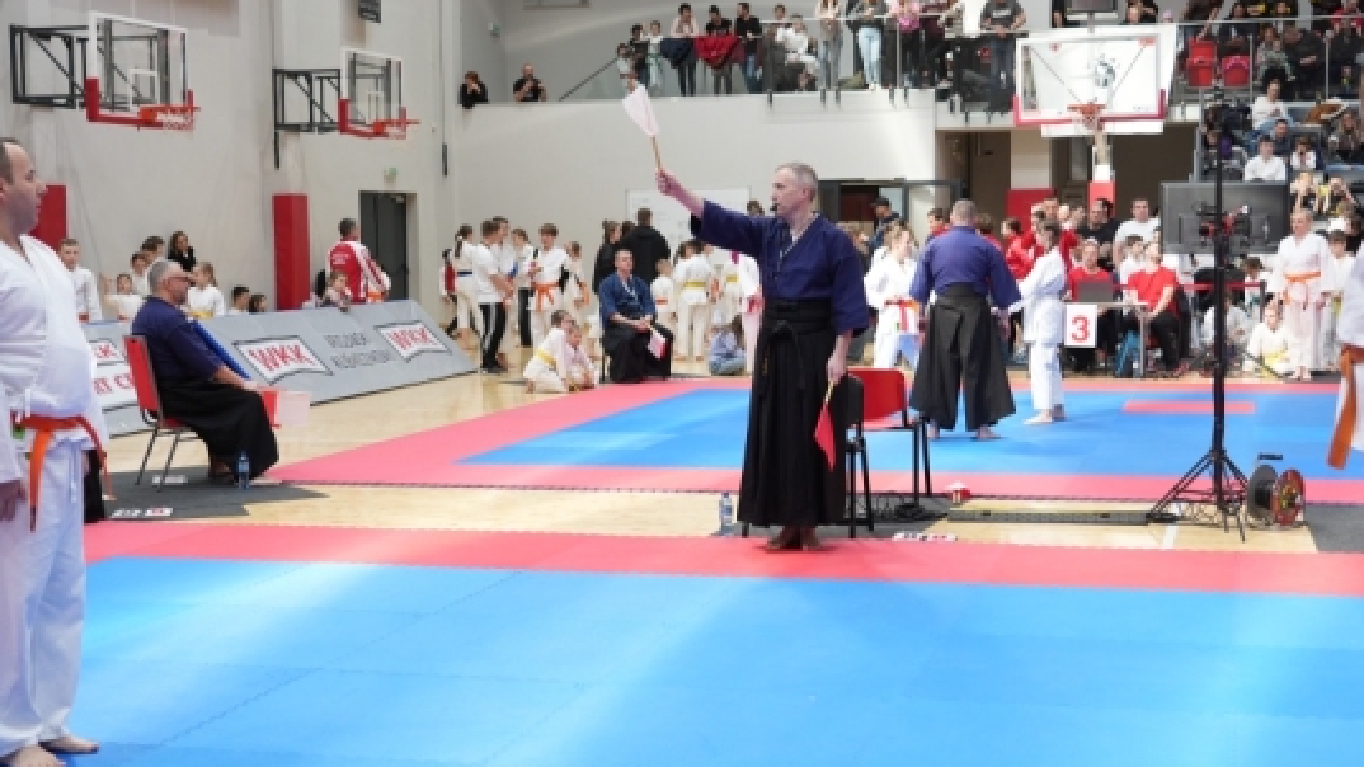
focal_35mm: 53
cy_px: 380
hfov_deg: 39.2
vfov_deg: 22.6
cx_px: 711
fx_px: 1917
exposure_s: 1/160
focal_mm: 34
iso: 800
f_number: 4
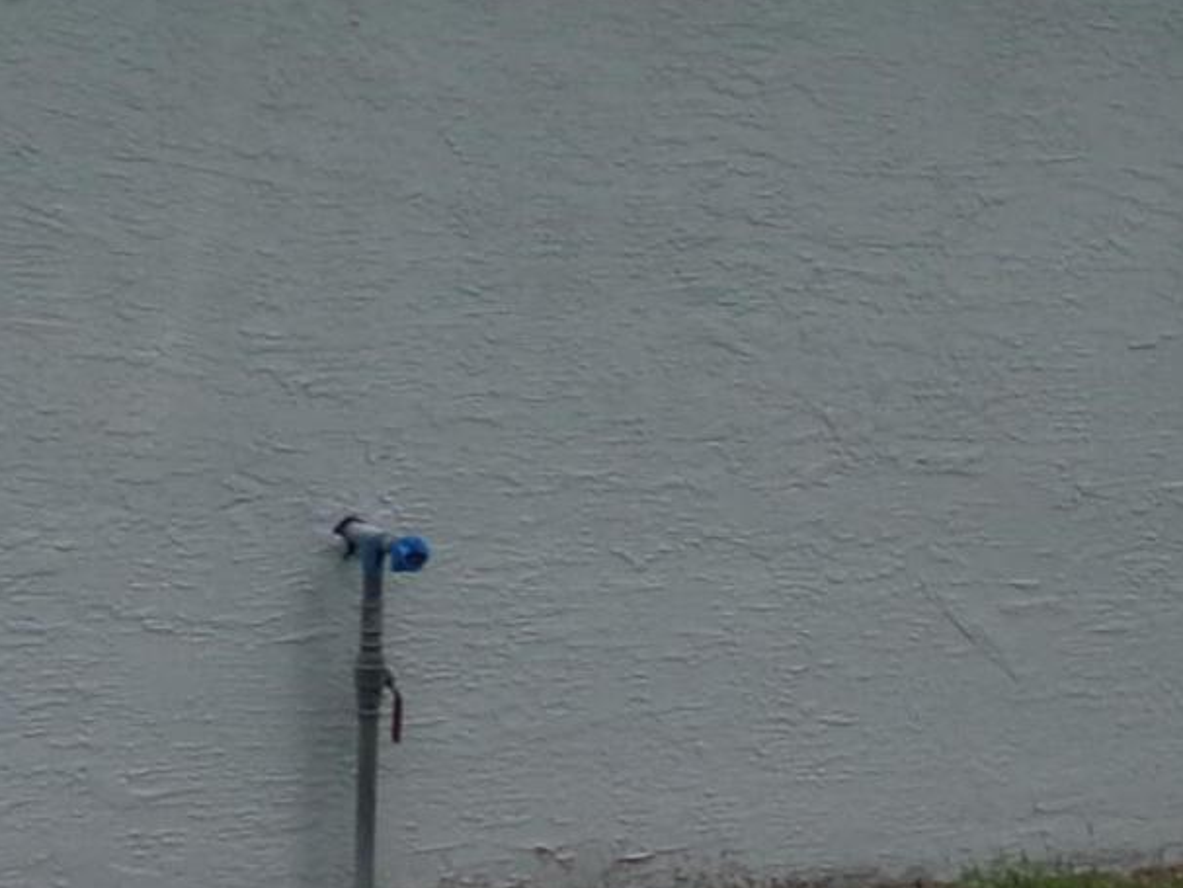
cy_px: 115
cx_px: 1109
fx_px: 3897
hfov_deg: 17.0
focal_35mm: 114
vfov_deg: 12.9
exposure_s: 1/45
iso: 100
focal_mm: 4.3
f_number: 11.07
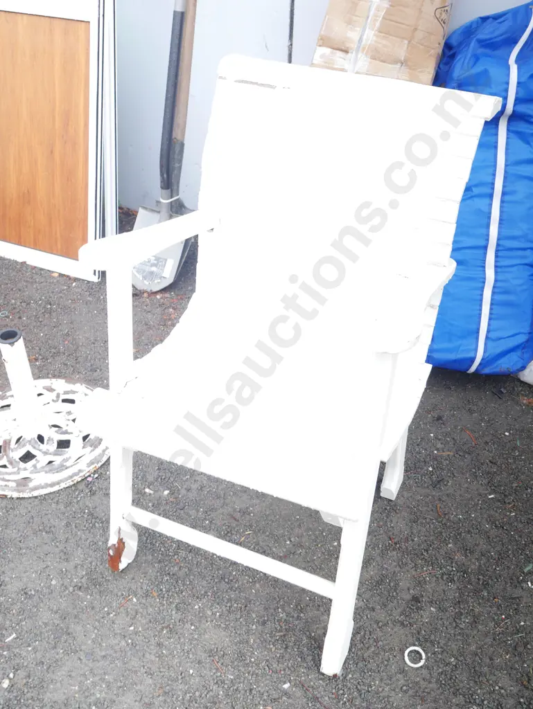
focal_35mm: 36
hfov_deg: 39.7
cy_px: 354
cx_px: 266
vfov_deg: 51.3
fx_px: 738
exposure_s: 1/200
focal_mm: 18
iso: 200
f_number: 6.3
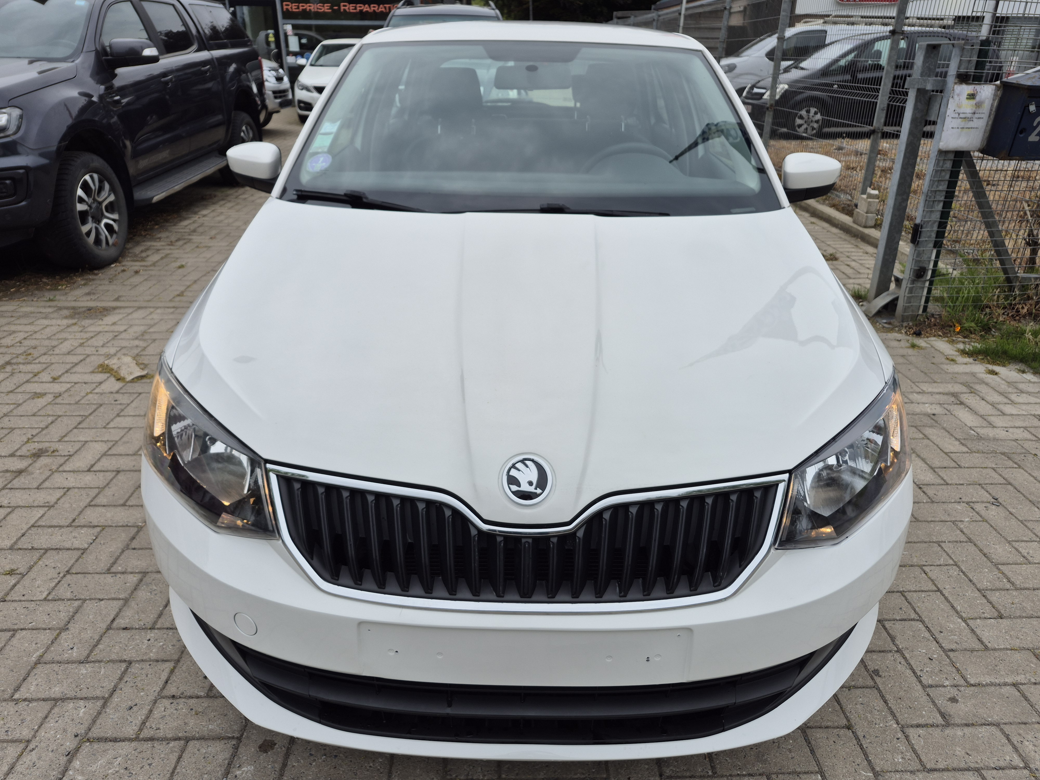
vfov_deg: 58.9
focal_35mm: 23
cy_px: 390
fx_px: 691
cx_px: 520
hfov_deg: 73.9
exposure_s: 1/268
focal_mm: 5.4
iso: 25
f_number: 1.8
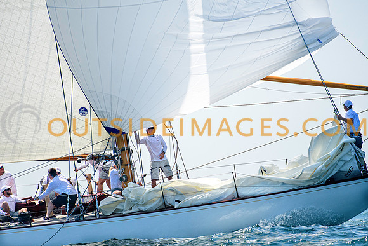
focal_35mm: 600
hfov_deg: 3.4
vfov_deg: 2.3
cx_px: 184
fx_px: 6134
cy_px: 123
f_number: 5
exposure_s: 1/4000
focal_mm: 400
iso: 400
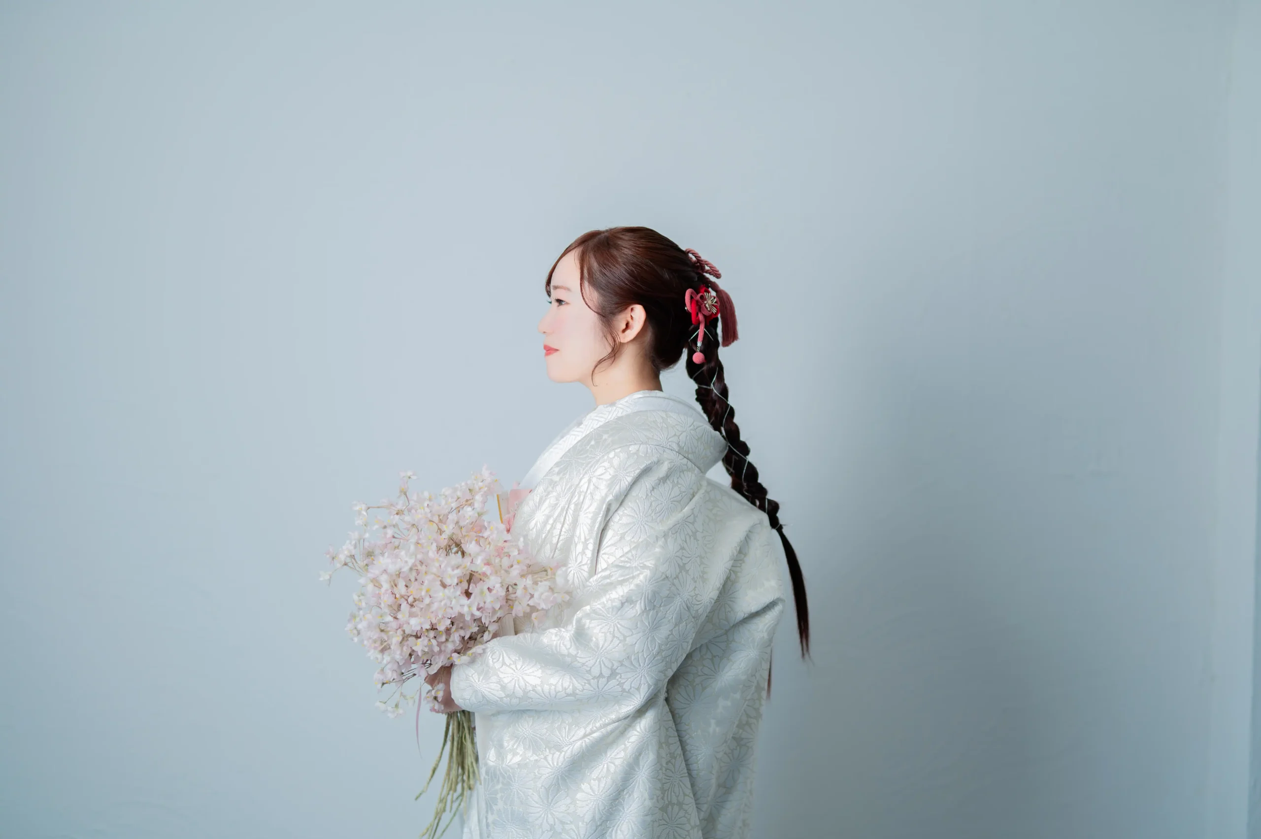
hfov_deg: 39.6
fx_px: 1750
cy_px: 420
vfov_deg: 27.0
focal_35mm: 50
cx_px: 630
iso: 250
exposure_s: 1/160
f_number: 1.6
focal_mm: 50
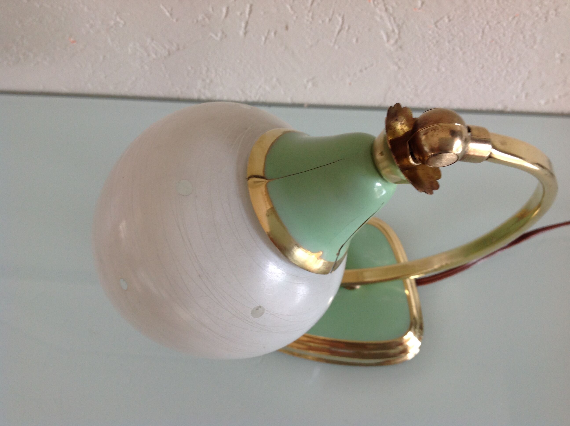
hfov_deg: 52.7
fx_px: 575
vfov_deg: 40.6
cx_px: 285
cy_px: 213
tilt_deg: -66.8
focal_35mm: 35
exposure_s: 1/15
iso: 64
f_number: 2.4
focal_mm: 4.28
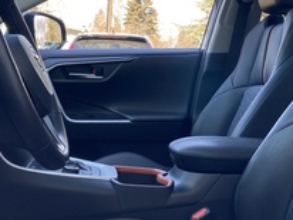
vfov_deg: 25.2
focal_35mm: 57
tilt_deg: +3.5
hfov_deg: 33.5
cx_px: 189
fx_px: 483
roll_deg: -2.1
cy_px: 36
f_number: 1.8
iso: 25
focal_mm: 3.99
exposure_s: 1/121
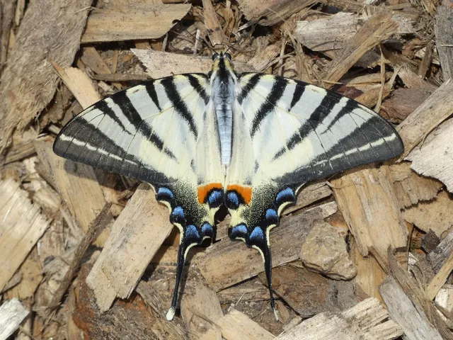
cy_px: 170
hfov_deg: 5.5
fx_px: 4737
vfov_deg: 4.1
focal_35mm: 362
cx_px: 226
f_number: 5.6
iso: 80
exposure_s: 1/125
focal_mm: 64.9
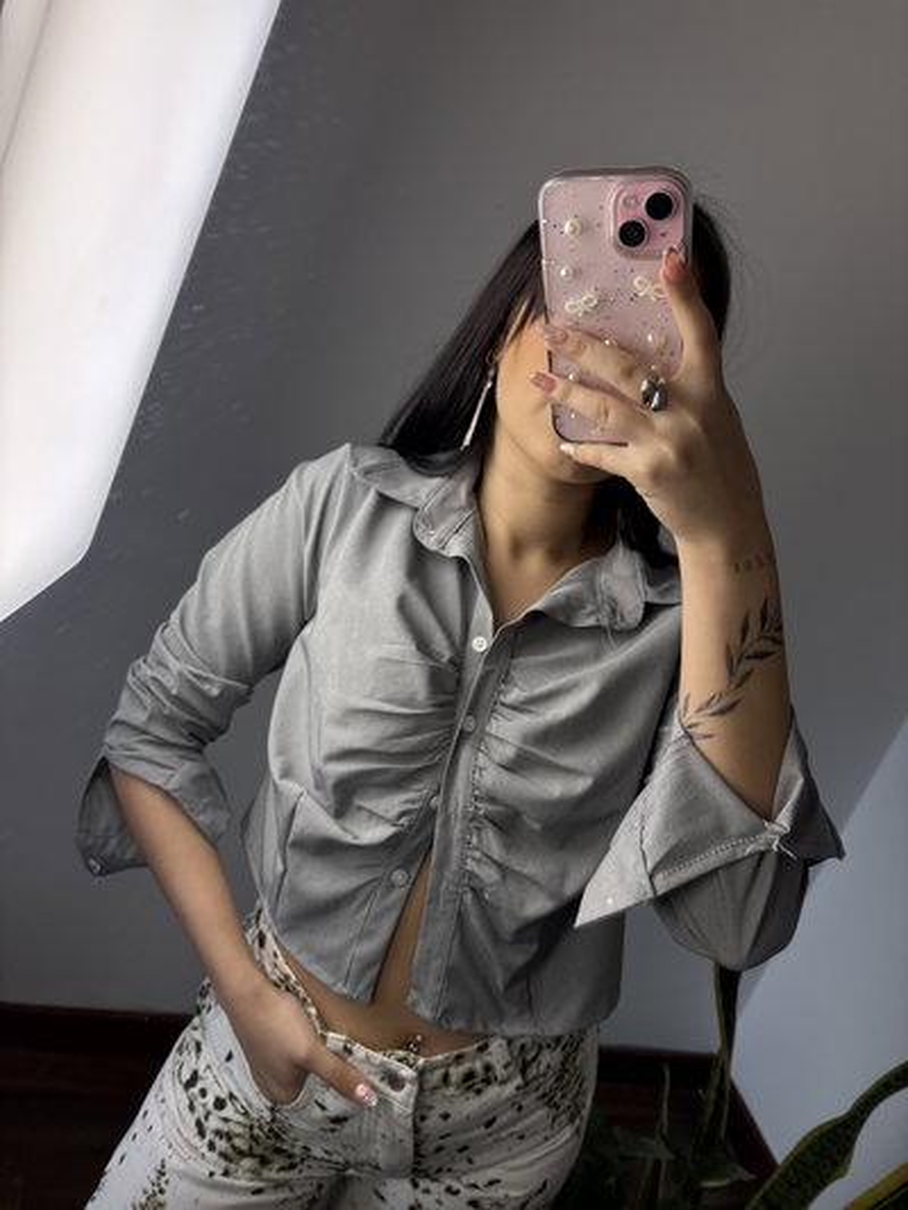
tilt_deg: -28.5
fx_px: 909
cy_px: 605
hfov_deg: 53.1
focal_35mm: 26
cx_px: 454
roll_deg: -20.2
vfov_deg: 67.3
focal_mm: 5.96
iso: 50
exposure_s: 1/597
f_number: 1.6
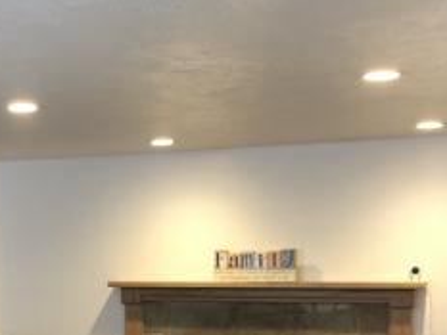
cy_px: 318
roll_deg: +1.6
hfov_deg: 24.6
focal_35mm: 77
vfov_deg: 18.7
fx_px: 995
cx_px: 48
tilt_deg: -3.7
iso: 50
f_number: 1.8
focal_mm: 4
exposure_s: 1/15
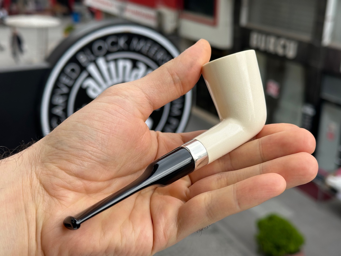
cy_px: 128
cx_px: 170
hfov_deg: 39.7
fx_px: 473
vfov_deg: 30.3
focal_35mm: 48
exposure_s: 1/439
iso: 64
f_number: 1.78
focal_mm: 6.86
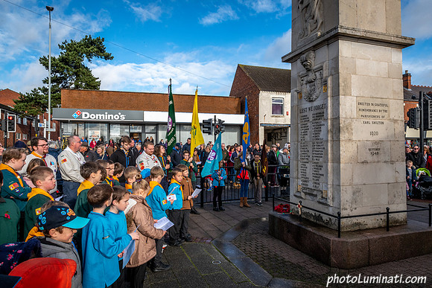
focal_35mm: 24
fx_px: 288
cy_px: 144
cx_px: 216
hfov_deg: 73.7
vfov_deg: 53.2
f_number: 18
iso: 640
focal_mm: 24
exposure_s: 1/250
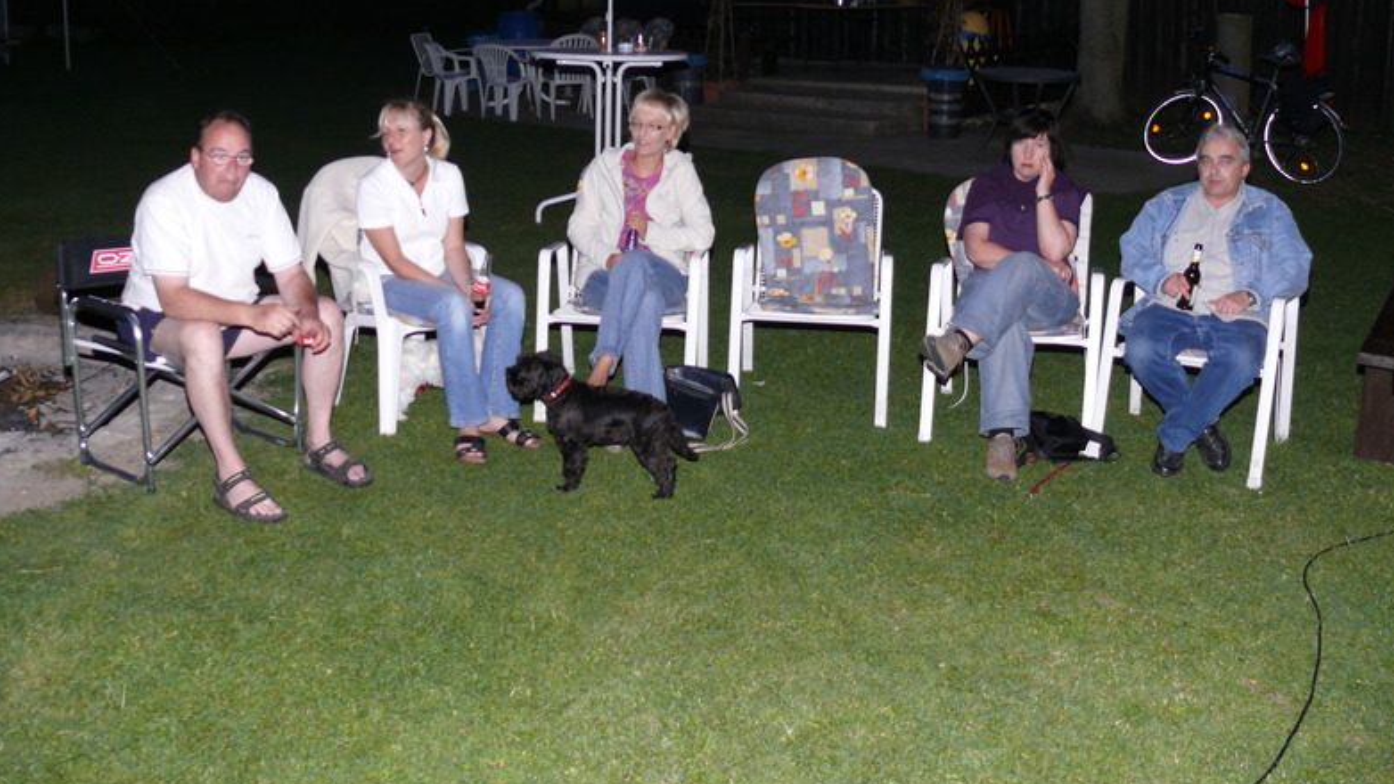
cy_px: 273
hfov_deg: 51.6
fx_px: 1442
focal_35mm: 39
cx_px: 708
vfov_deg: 30.3
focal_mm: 7.4
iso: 100
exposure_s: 1/30
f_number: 2.8
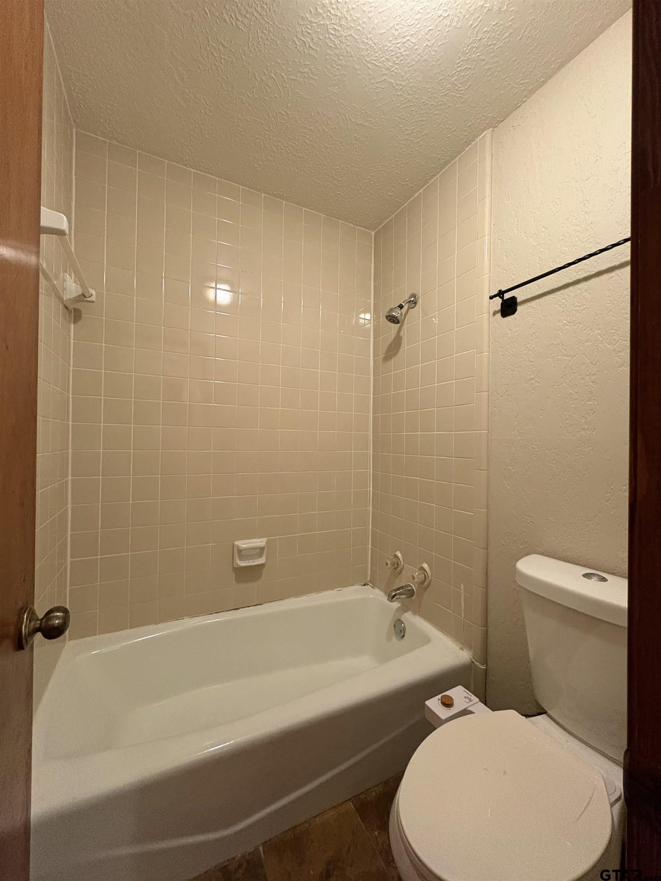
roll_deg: -0.4
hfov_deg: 85.7
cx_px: 330
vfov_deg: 102.1
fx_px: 356
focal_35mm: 14
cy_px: 440
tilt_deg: +0.9
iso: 500
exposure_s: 1/60
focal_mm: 2.22
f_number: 2.2
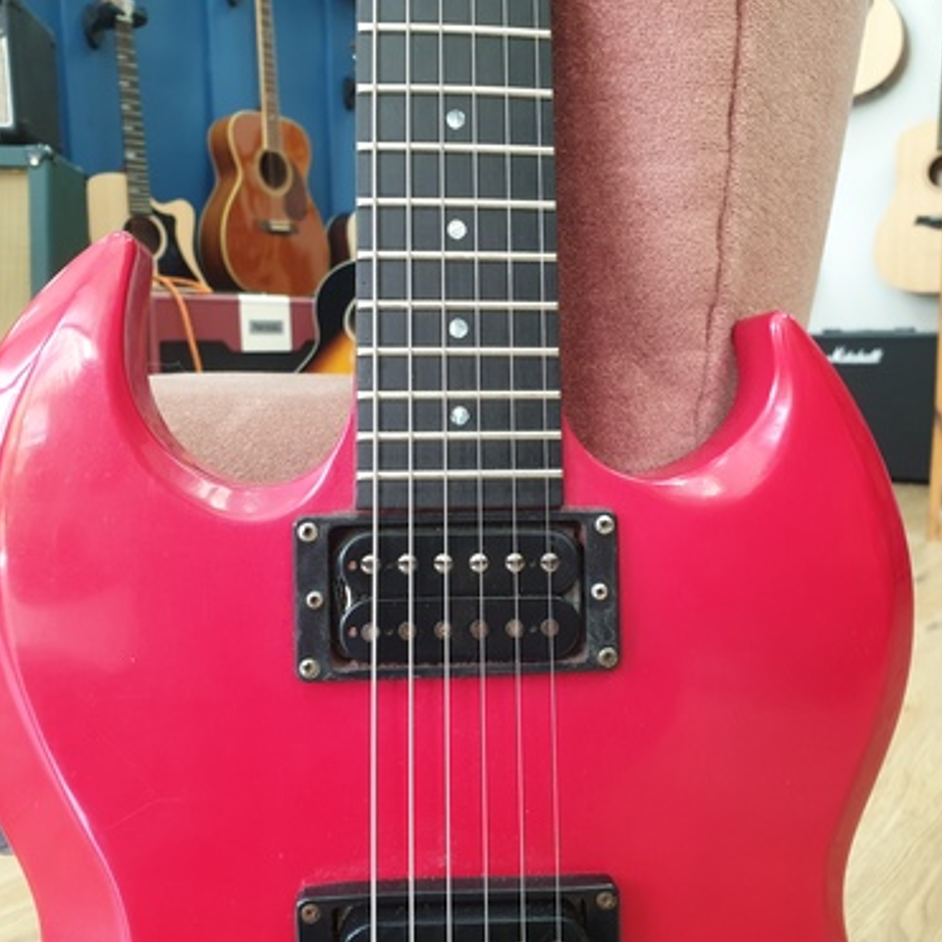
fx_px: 954
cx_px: 470
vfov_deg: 52.5
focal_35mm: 31
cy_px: 468
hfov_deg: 52.5
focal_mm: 4.3
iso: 320
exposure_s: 1/50
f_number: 2.4
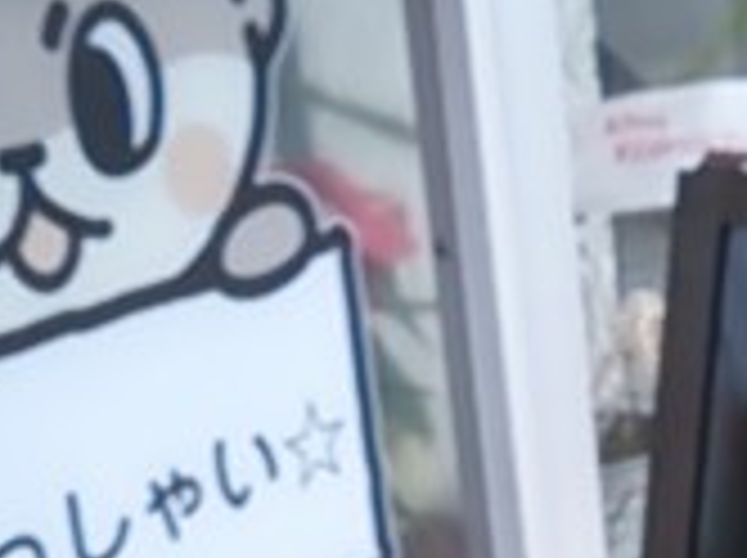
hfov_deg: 18.2
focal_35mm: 108
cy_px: 752
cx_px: 468
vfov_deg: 13.1
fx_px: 2327
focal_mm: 4.21
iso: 32
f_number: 2.5
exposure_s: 1/89
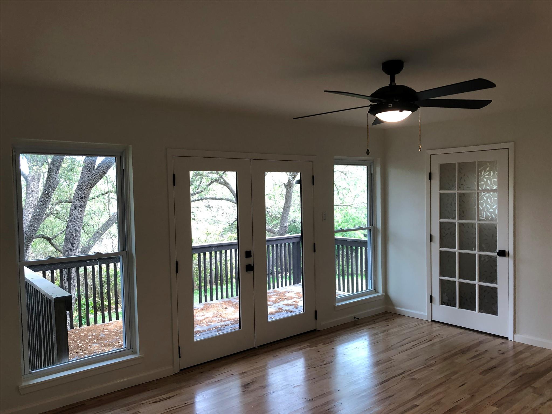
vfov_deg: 49.7
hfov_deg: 63.4
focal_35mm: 28
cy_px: 207
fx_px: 446
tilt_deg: -3.5
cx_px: 276
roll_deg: +1.9
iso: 20
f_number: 1.8
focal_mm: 4
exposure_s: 1/40
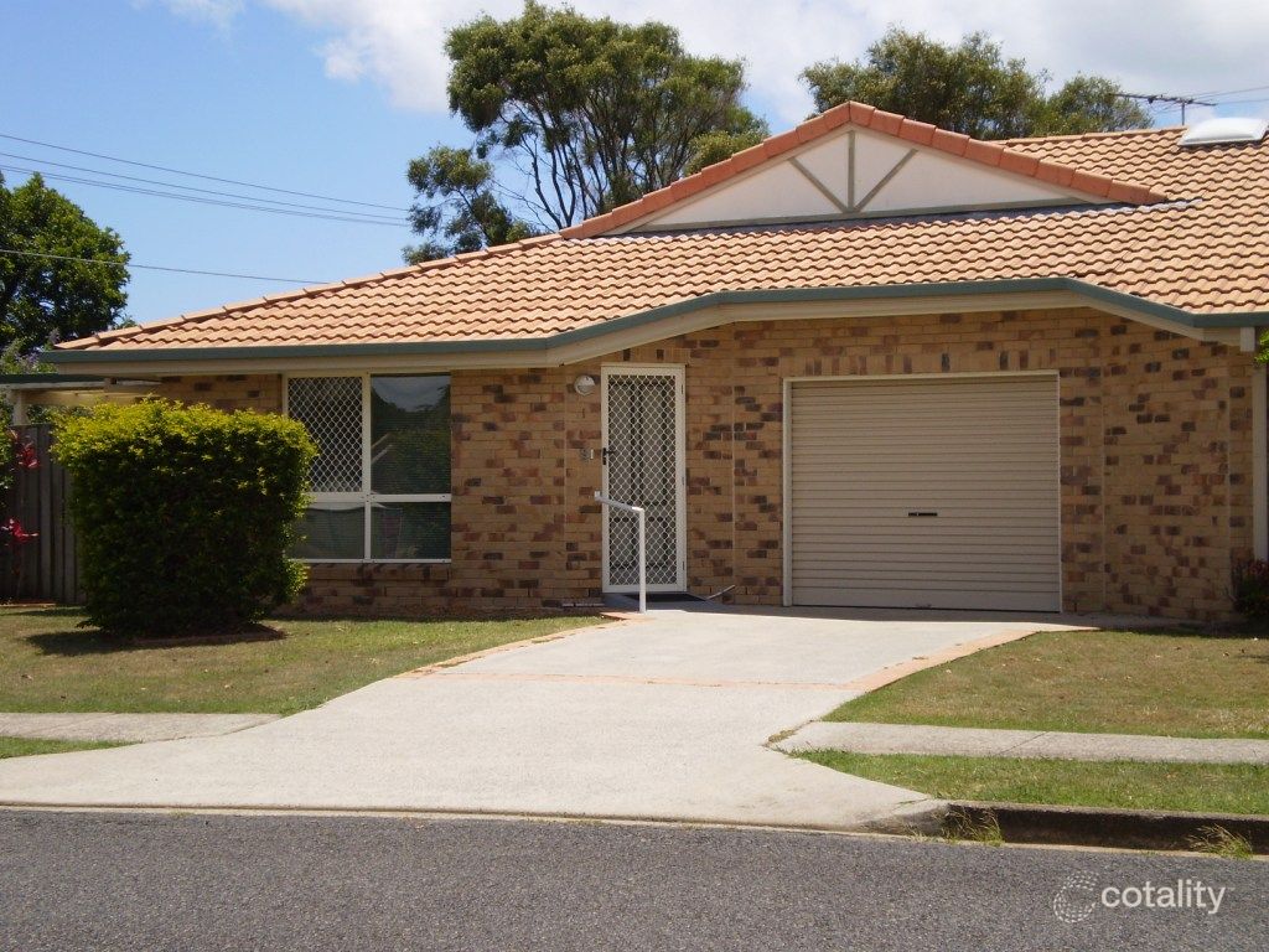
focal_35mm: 64
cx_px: 634
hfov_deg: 30.3
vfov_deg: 22.9
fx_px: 2346
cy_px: 476
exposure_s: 1/1000
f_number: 4.4
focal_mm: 11.3
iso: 64
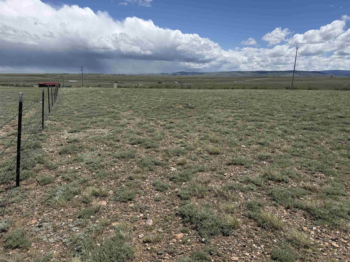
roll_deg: -0.5
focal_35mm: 24
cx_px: 175
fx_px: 243
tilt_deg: -11.4
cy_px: 131
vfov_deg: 56.8
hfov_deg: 71.6
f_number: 1.78
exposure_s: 1/7353
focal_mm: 6.76
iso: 80
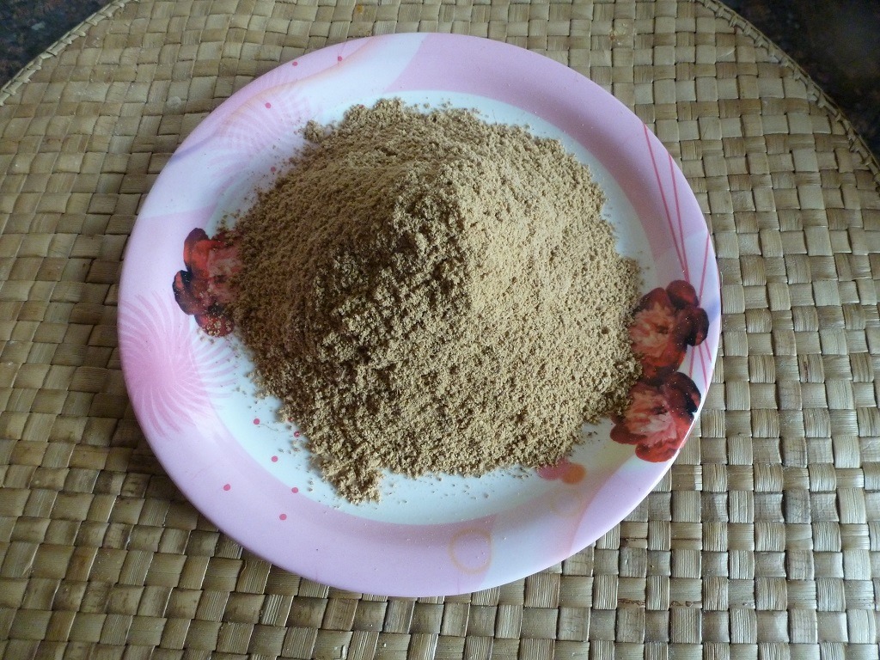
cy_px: 330
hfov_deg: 71.6
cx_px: 440
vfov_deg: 56.8
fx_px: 610
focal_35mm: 24
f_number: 3.3
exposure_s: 1/40
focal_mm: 4.3
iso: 400
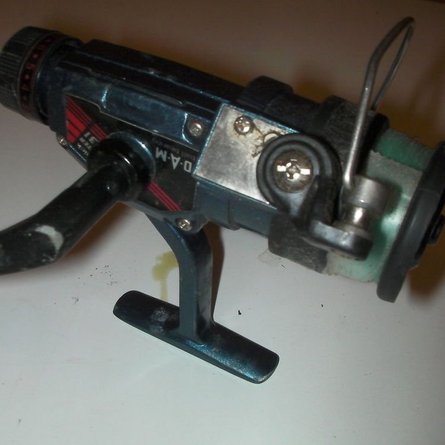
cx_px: 163
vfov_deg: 37.6
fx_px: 654
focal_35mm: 45
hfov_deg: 37.3
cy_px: 222
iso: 200
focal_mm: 6.3
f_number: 5.6
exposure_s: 1/30
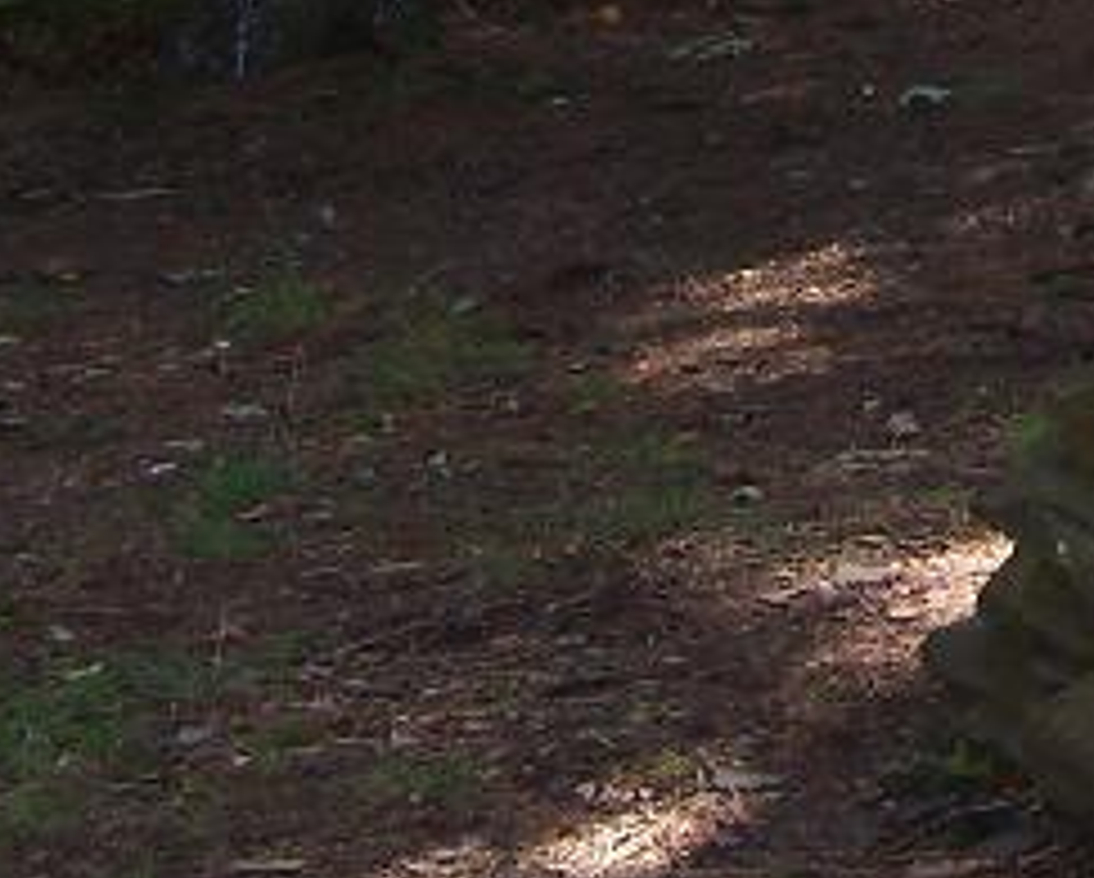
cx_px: 1670
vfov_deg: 9.5
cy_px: -594
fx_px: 5057
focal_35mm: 156
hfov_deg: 11.8
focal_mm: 6.3
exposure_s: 1/125
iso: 80
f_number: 2.8
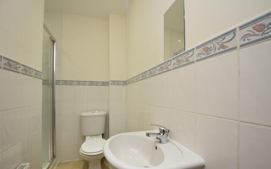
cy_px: 92
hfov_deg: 97.8
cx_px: 138
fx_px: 118
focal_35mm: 16
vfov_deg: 71.1
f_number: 4.5
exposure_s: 1/160
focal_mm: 10
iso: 800
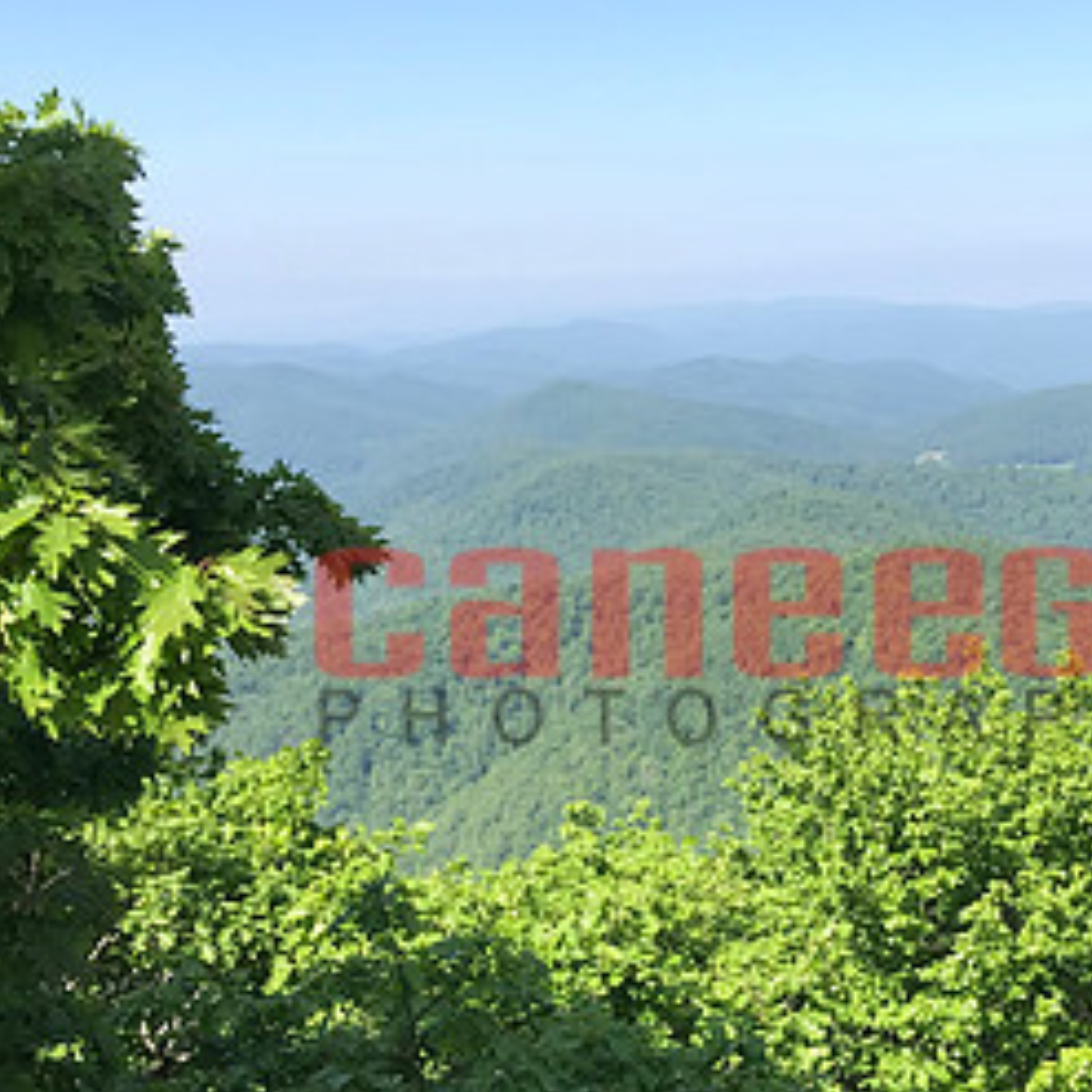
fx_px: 2070
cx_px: 783
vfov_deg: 29.5
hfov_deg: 29.2
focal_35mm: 58
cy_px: 608
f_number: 1.8
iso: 20
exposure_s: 1/1140
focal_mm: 3.99
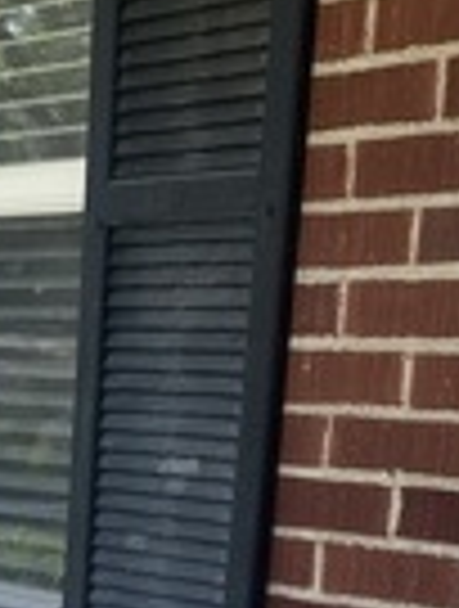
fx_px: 1689
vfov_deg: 17.7
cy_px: 982
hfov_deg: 15.0
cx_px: -88
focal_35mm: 96
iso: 32
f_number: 1.8
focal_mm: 4.25
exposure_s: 1/633
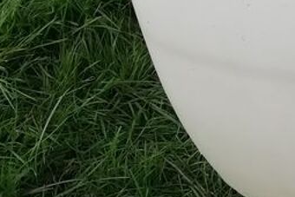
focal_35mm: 106
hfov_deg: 18.1
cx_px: 371
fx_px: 869
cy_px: 44
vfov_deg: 12.9
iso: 50
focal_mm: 3.21
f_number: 2.2
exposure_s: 1/203
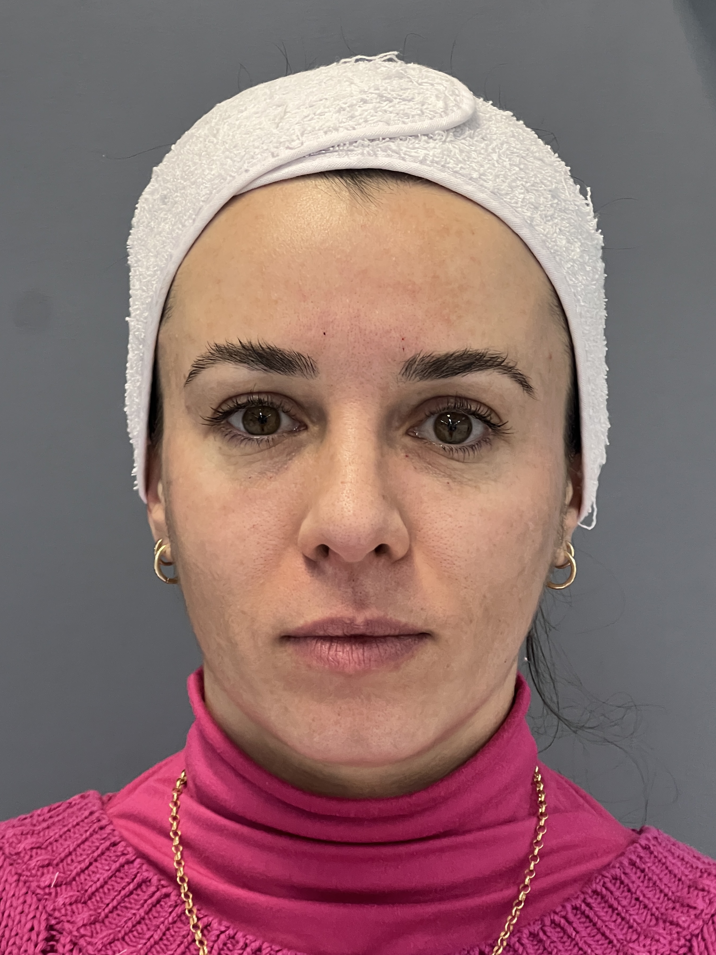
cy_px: 478
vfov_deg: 25.3
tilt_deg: +0.4
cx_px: 358
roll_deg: -1.8
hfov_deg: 19.1
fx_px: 2124
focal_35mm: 77
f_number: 2.8
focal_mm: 9
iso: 320
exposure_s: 1/60
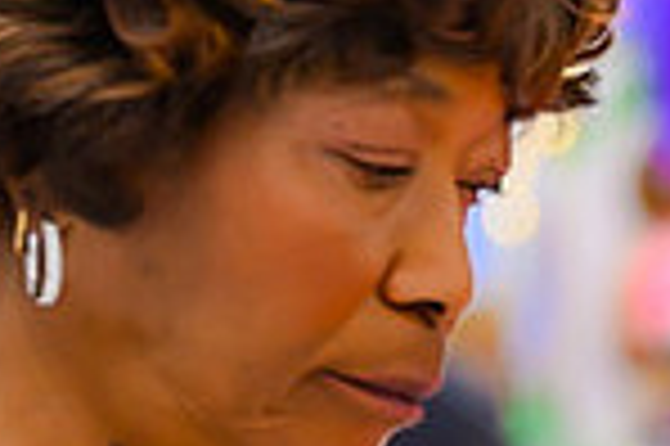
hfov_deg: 5.0
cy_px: 507
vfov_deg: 3.3
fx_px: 7603
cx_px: 1268
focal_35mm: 409
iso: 1100
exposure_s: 1/100
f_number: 2.8
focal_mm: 70
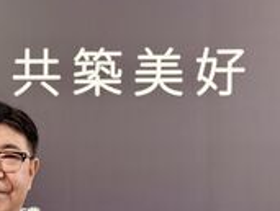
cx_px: 33
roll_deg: +0.2
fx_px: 908
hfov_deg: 17.3
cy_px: 211
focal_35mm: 112
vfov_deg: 13.1
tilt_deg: -1.6
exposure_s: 1/40
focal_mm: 6.76
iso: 250
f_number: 1.78
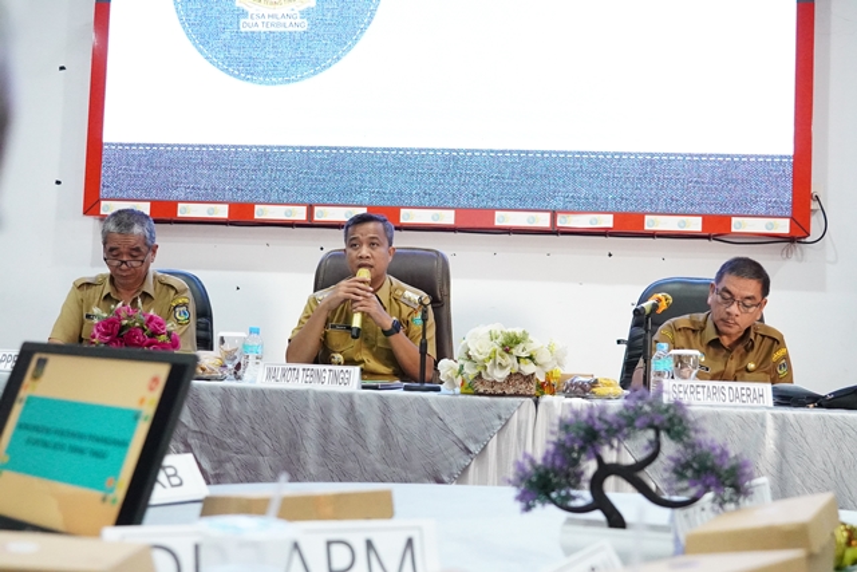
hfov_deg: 43.6
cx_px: 428
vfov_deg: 29.9
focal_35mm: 45
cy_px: 286
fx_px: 1071
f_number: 4
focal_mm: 30
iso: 10000
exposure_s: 1/200
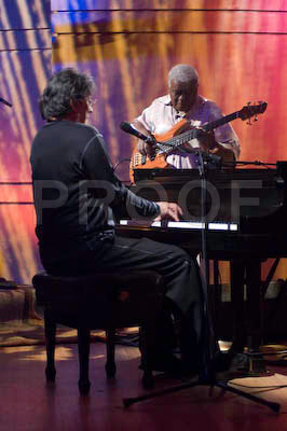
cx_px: 144
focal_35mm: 105
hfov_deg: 13.0
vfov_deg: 19.5
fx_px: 1258
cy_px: 216
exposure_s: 1/60
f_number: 2.8
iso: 800
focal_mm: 70
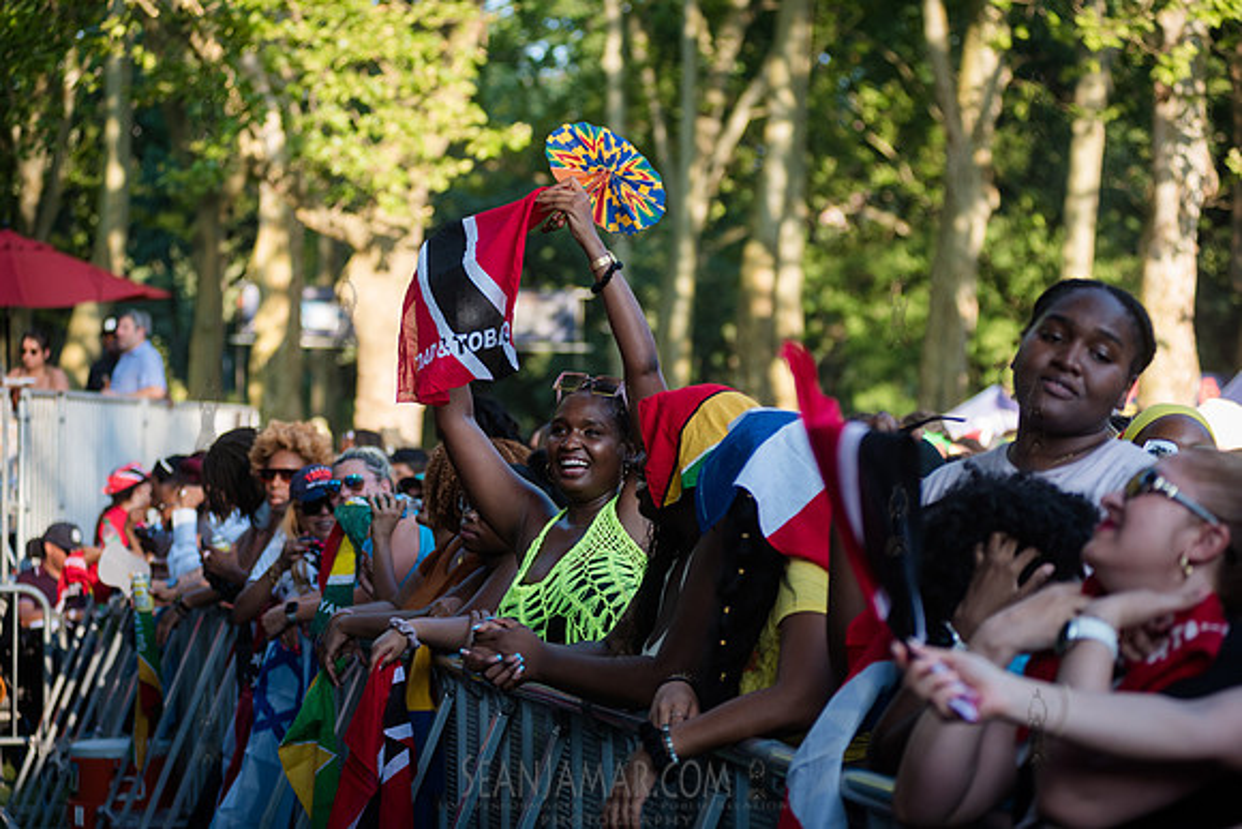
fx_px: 2826
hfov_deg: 24.8
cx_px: 621
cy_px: 414
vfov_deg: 16.7
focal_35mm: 82
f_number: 3.2
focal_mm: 80
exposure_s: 1/640
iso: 400
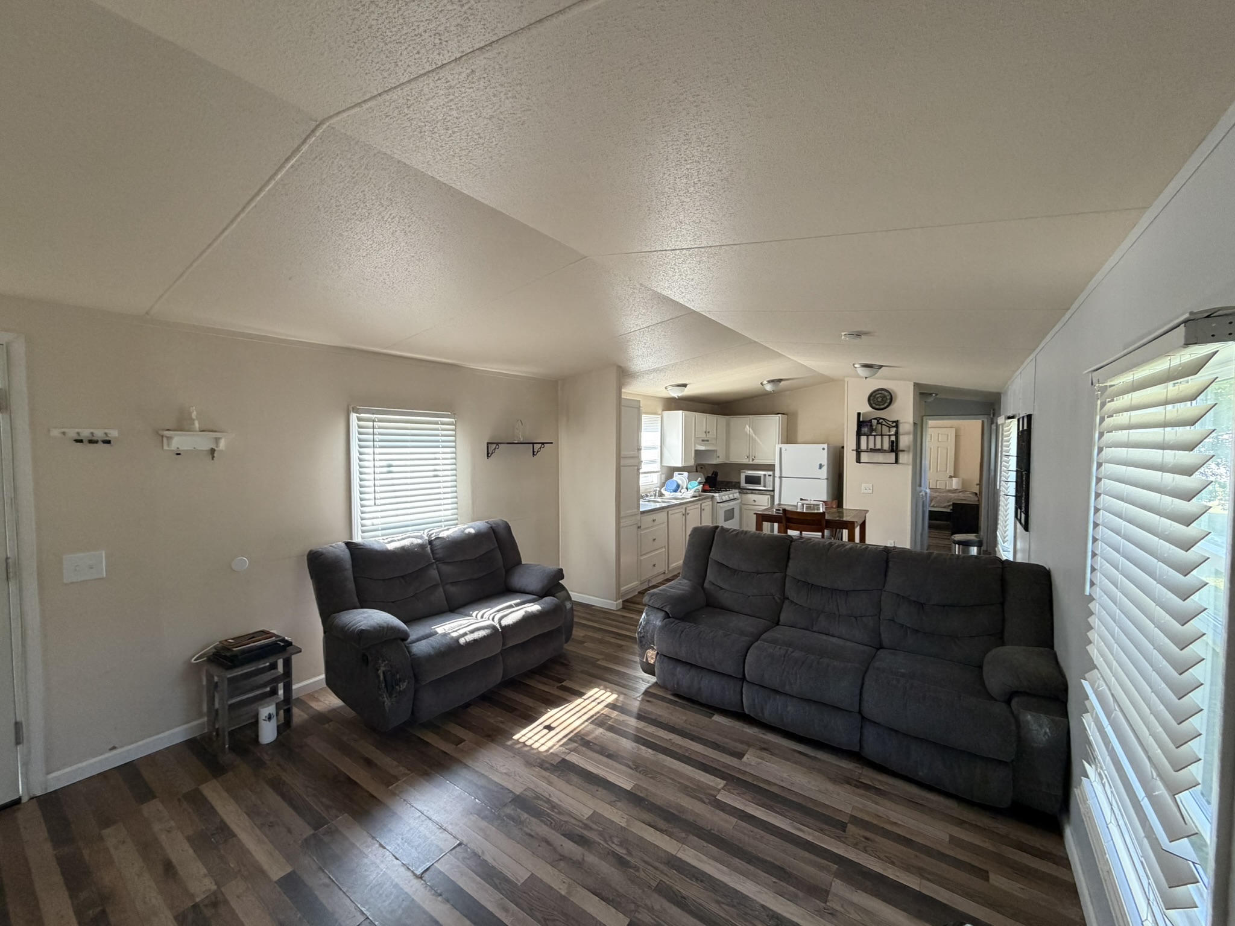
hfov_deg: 102.1
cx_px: 618
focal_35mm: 14
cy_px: 463
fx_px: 499
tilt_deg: -3.5
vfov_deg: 85.7
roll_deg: -0.1
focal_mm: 2.22
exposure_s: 1/121
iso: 250
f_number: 2.2
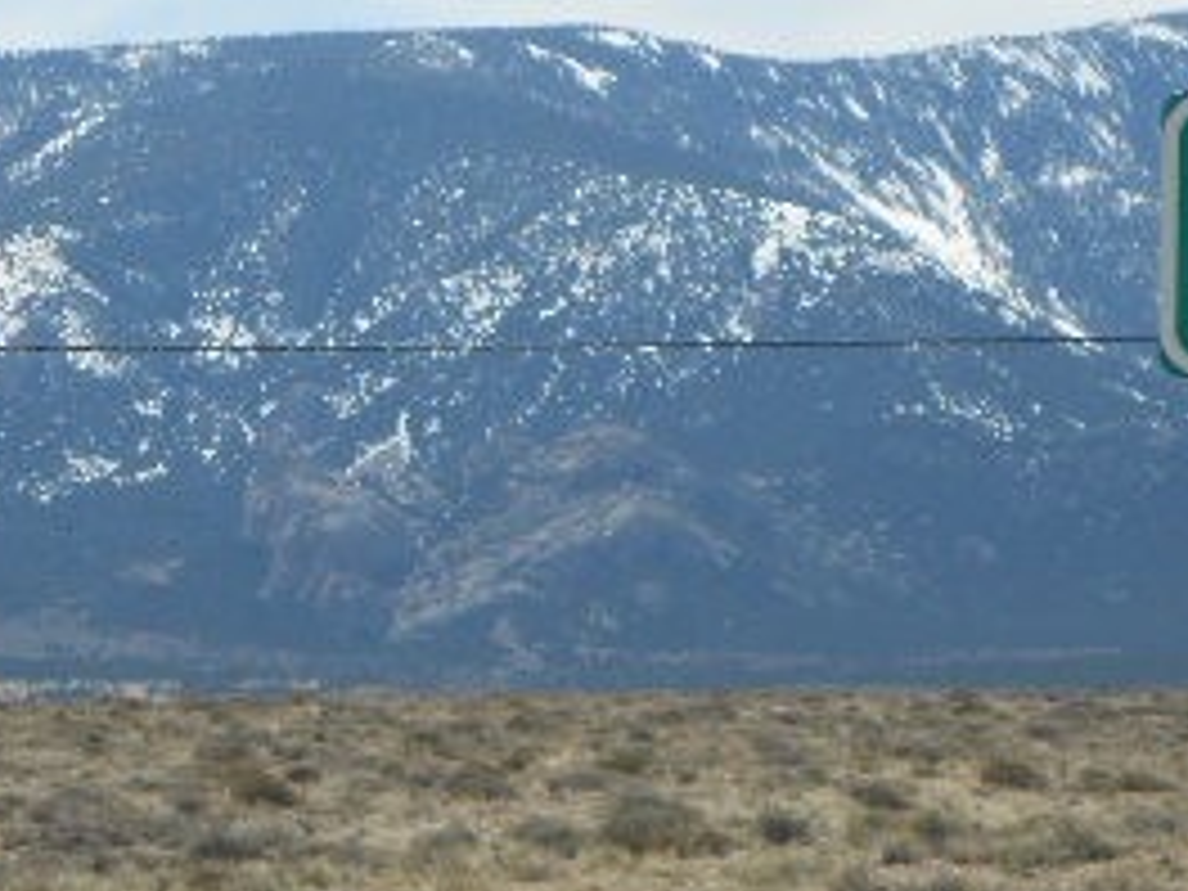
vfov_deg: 6.2
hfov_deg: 8.2
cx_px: 580
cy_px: 572
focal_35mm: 240
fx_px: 8237
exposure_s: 1/500
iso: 80
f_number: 5.5
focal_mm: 17.6
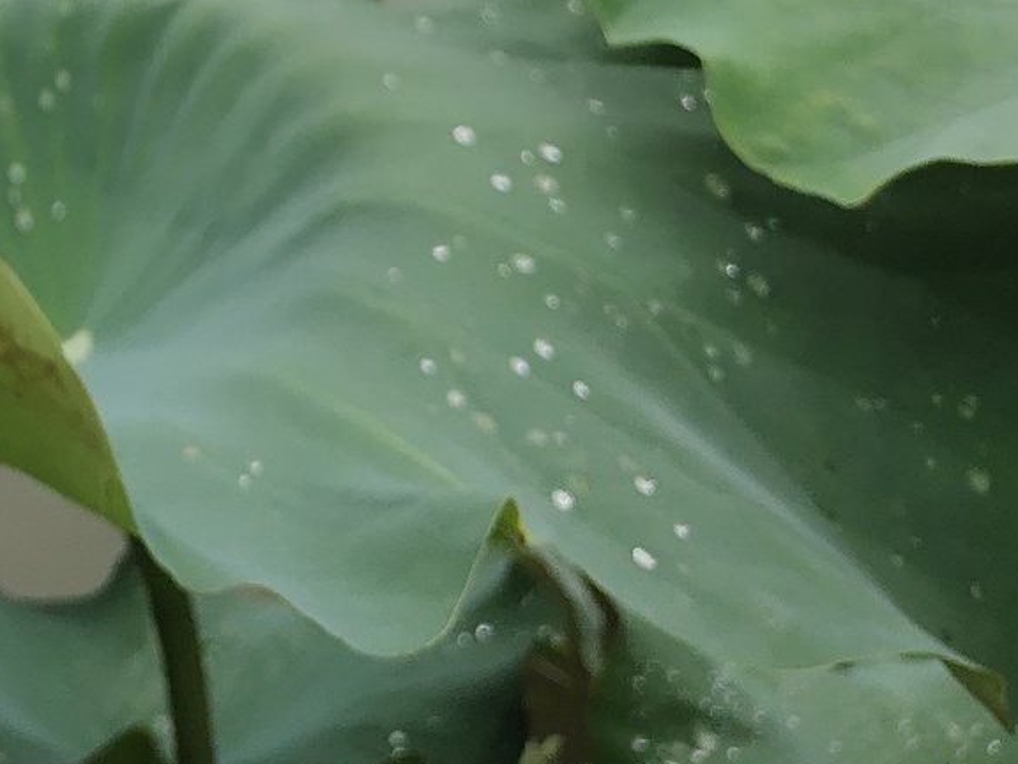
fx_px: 2529
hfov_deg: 21.7
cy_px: -516
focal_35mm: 86
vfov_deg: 15.3
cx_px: -62
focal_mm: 4.27
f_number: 1.8
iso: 50
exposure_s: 1/2973
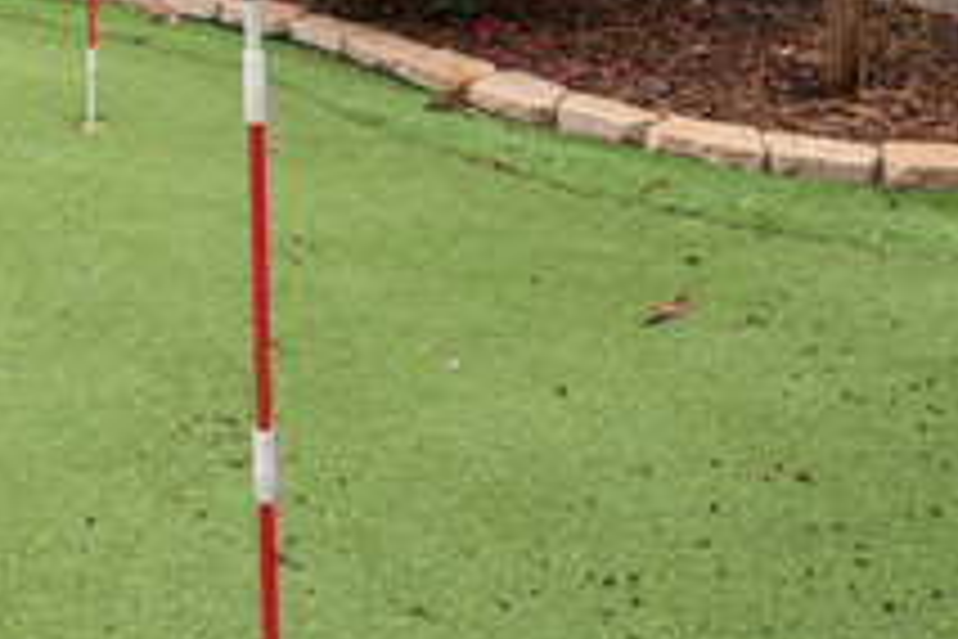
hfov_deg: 37.4
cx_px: 99
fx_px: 1317
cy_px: -250
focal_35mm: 50
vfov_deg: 23.3
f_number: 9
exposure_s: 1/160
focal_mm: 11
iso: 200
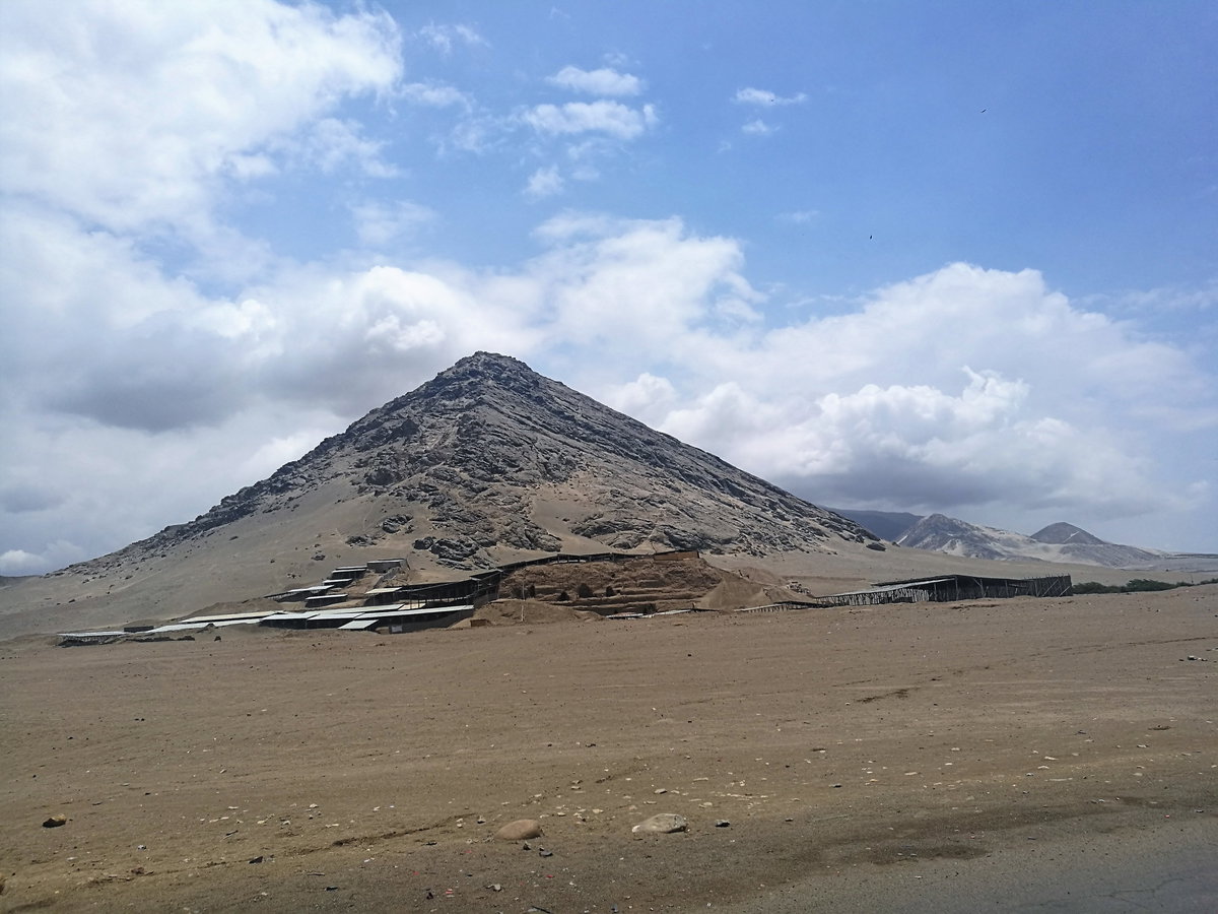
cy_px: 457
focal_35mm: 27
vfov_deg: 51.4
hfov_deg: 65.3
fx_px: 950
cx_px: 609
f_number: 2.2
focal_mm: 4.5
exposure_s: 1/1894
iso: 50
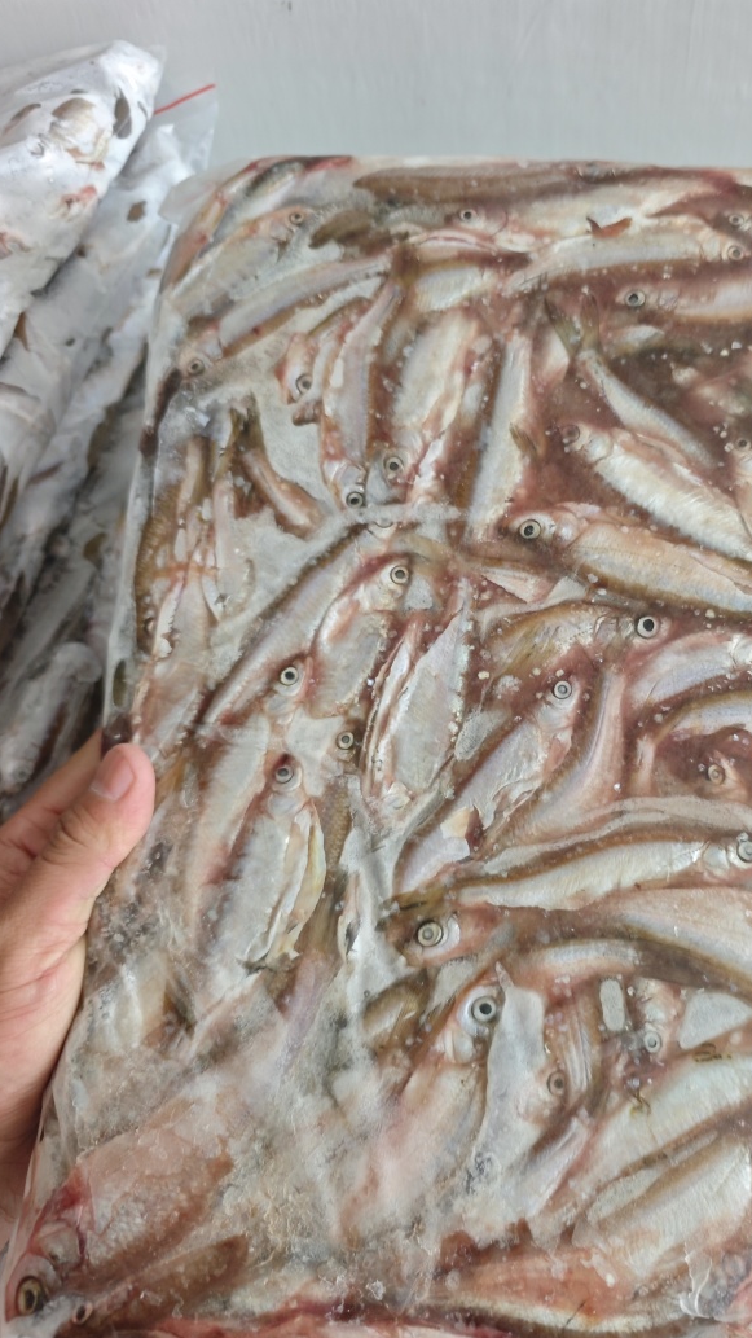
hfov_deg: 42.3
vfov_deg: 69.9
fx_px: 957
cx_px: 502
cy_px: 686
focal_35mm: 27
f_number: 1.6
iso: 400
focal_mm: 5.84
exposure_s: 1/50
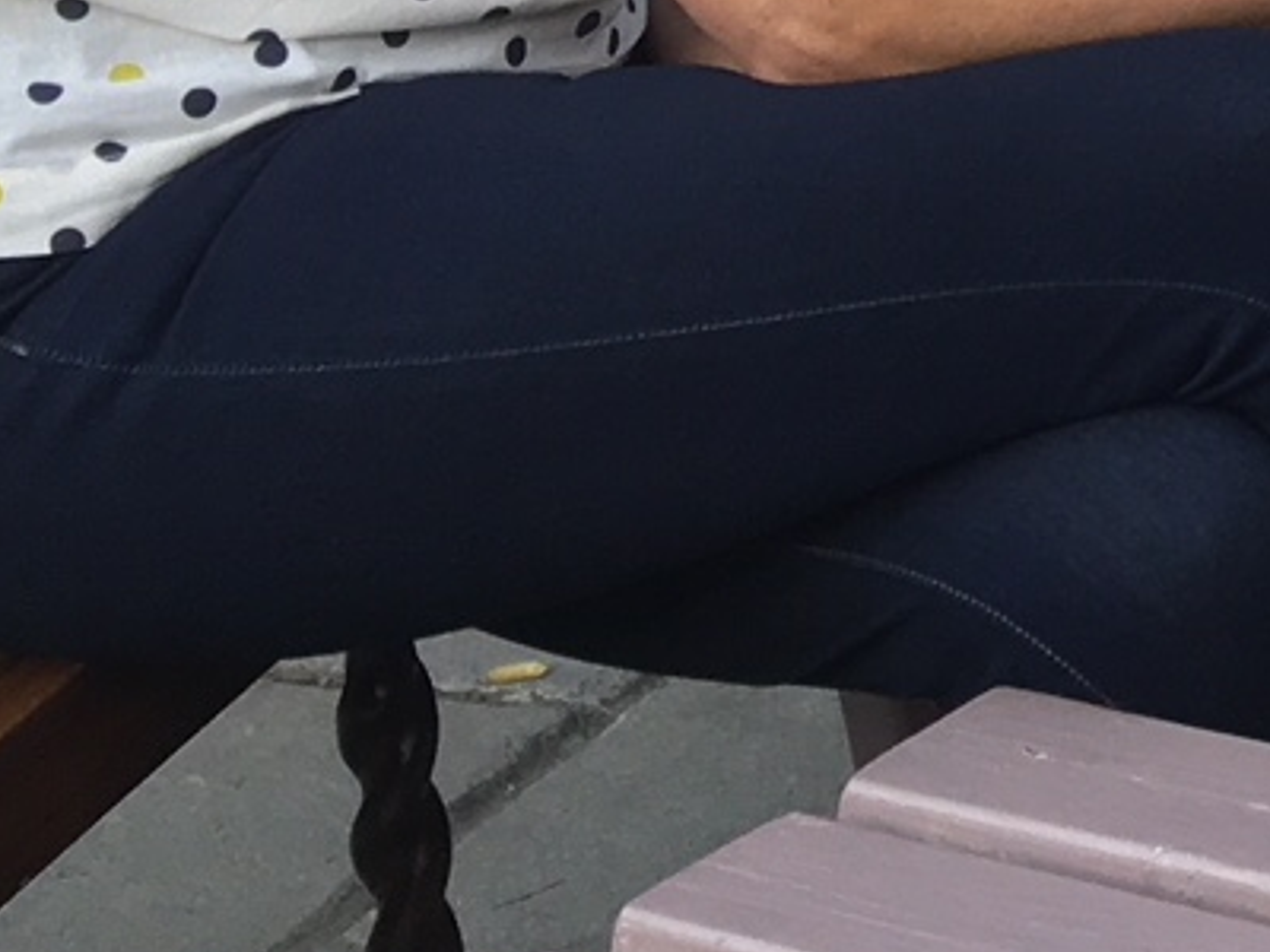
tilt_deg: -7.8
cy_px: -1076
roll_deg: -0.3
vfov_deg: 9.4
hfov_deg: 11.7
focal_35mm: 146
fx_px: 5356
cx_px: 2762
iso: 25
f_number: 2.2
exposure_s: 1/122
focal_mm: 4.15
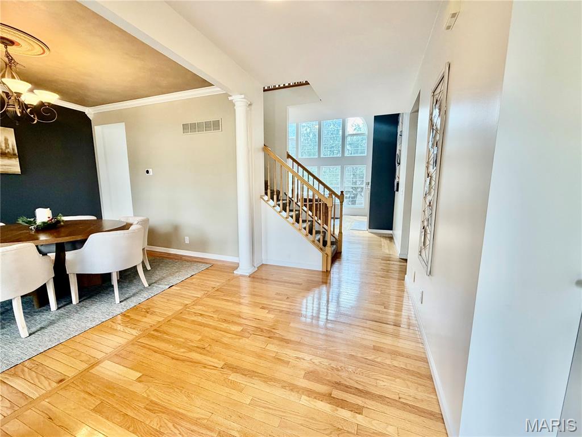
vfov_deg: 85.7
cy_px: 218
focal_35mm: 14
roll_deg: -0.2
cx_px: 291
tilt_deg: -8.2
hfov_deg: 102.1
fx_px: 235
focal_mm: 2.22
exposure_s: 1/120
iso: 160
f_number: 2.2
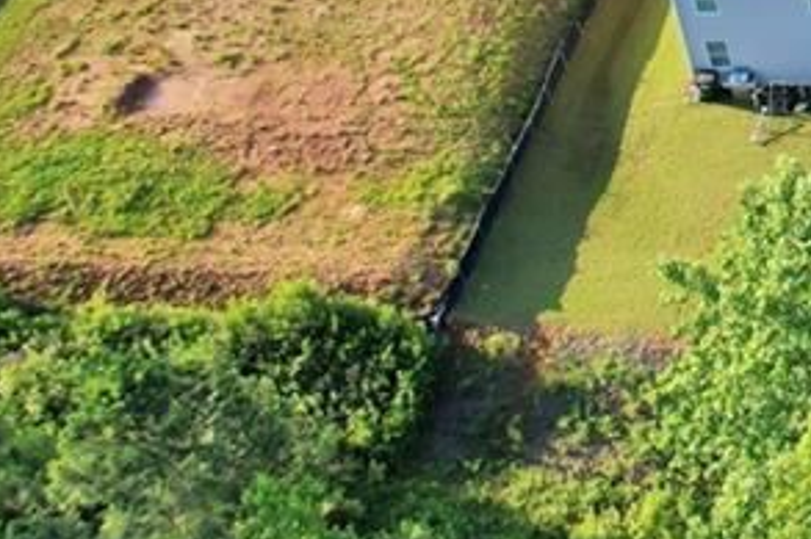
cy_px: -368
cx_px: 1320
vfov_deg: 15.7
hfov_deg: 20.9
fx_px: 1734
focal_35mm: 77
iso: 130
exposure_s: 1/640
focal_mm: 8.38
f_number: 2.8
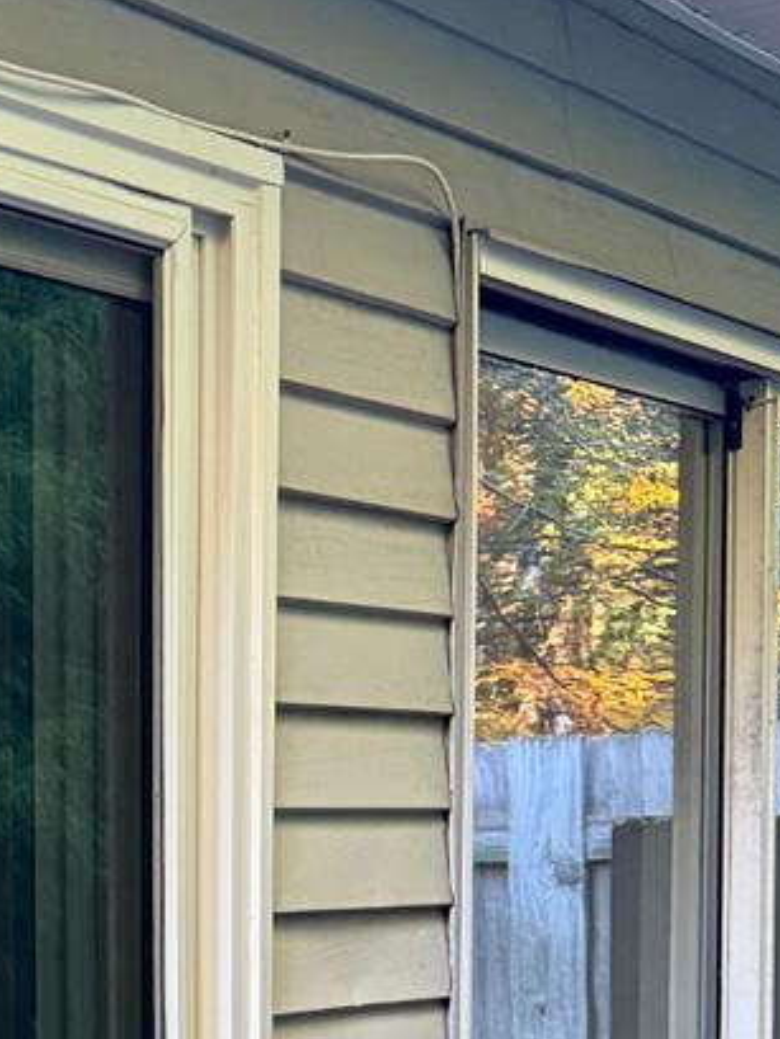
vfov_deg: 20.9
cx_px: -398
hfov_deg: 15.5
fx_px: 2642
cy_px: 1198
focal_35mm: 88
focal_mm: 6.76
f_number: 1.78
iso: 250
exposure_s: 1/60
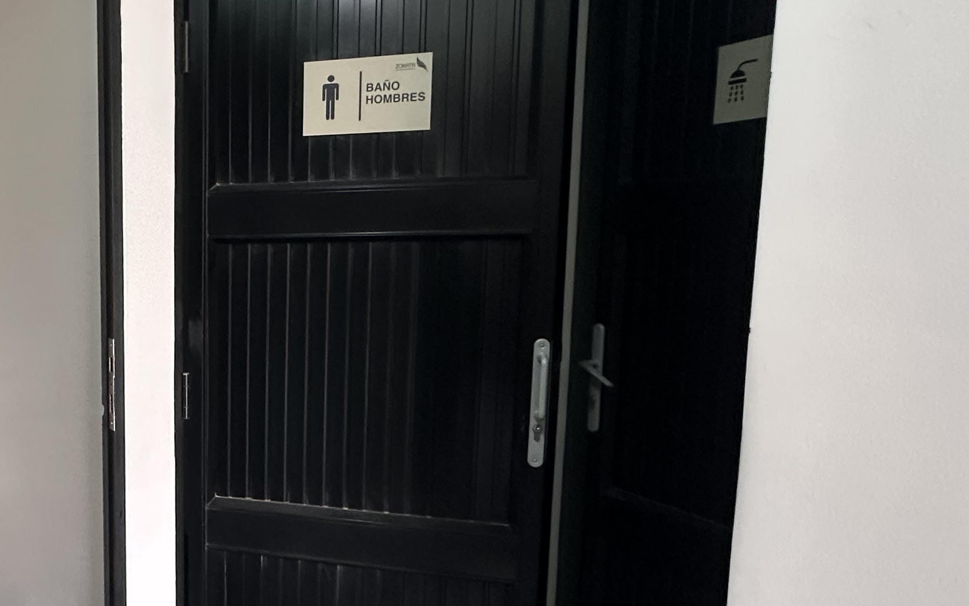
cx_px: 121
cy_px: 340
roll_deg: -0.5
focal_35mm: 32
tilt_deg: -6.2
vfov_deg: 39.4
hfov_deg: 53.2
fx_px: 845
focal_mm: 2.22
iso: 250
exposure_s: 1/60
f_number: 2.2
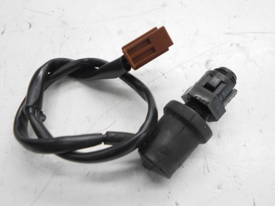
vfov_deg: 46.8
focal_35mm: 30
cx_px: 138
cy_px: 103
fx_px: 238
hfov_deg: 60.0
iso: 80
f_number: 3.4
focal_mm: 5.1
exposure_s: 1/30
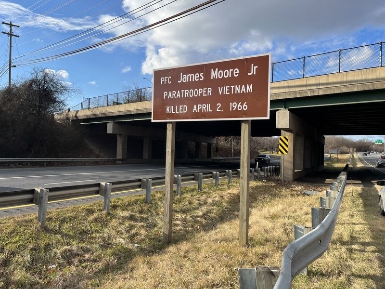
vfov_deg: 53.1
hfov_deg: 67.3
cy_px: 144
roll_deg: -3.1
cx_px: 192
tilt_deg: +2.7
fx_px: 289
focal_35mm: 26
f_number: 1.6
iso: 50
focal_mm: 5.1
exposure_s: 1/1862
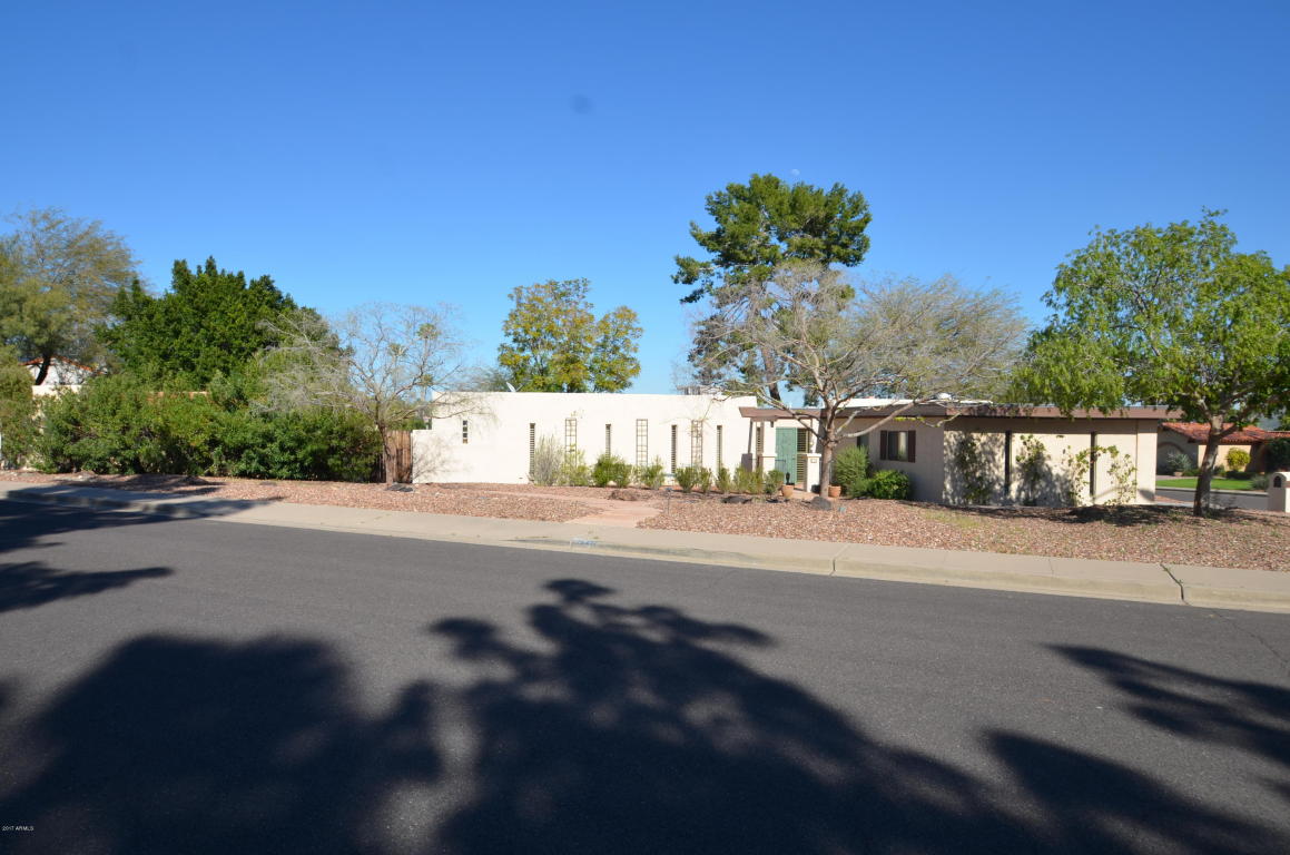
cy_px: 428
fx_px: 751
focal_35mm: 21
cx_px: 645
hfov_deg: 81.3
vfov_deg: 59.3
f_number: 8
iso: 100
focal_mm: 14
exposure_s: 1/250
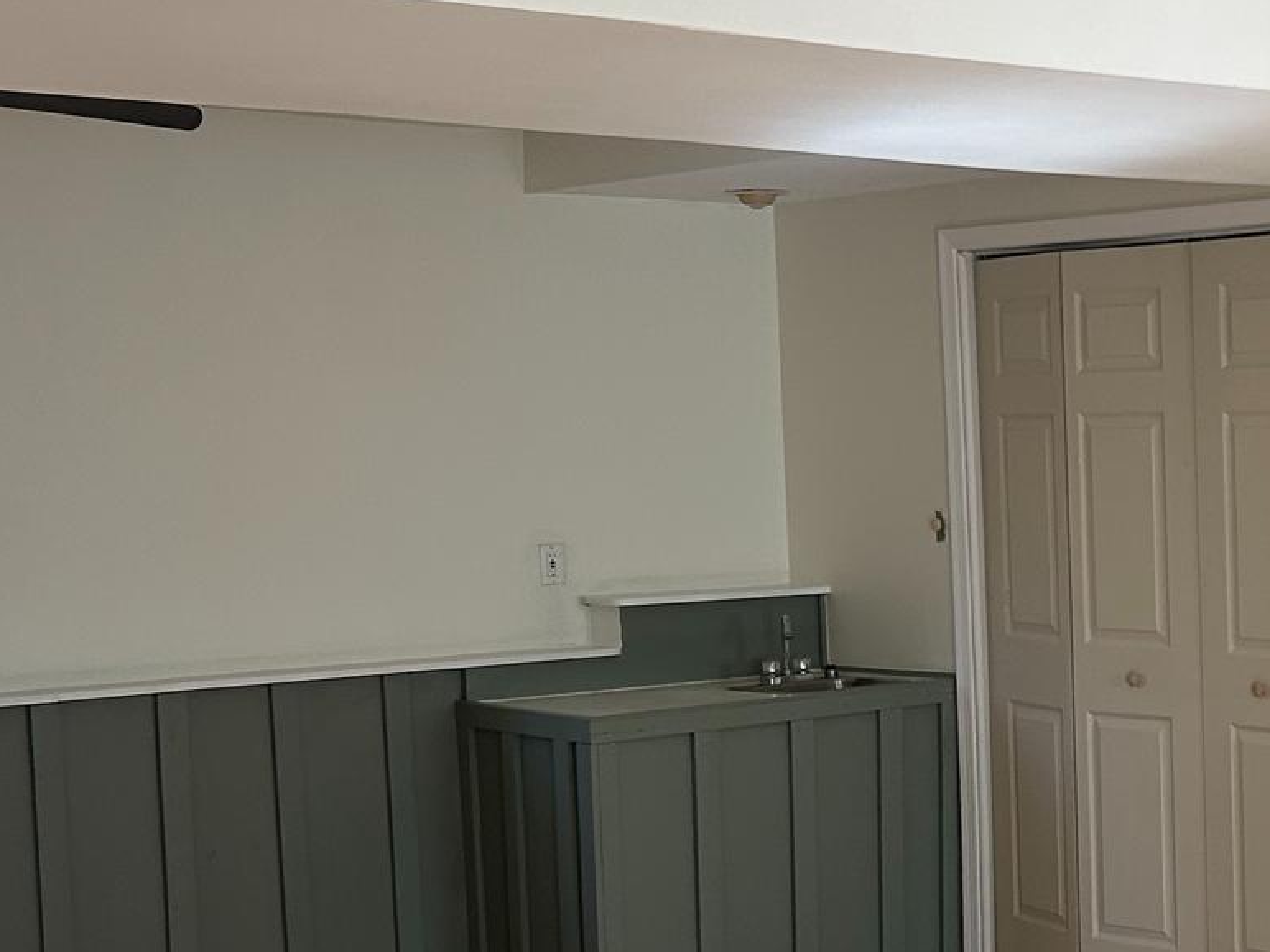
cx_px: 1339
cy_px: 626
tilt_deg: -4.2
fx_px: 2531
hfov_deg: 26.3
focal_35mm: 69
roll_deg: +1.9
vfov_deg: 21.2
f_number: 1.5
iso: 125
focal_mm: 5.7
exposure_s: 1/108
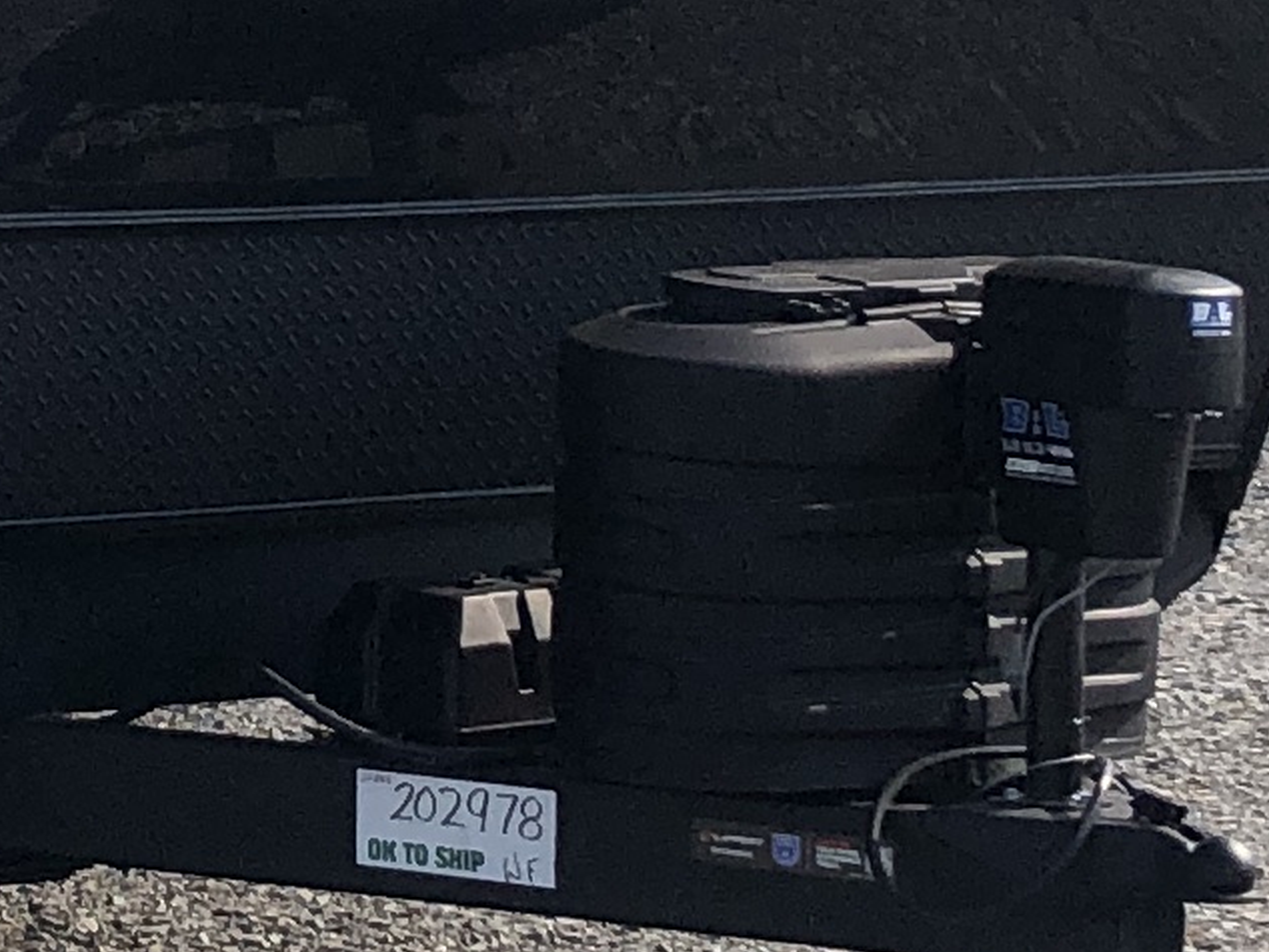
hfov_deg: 10.8
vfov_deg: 8.3
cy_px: -190
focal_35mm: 178
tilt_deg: -0.7
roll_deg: +0.6
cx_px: -446
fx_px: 6528
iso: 25
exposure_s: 1/2667
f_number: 1.8
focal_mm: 3.99
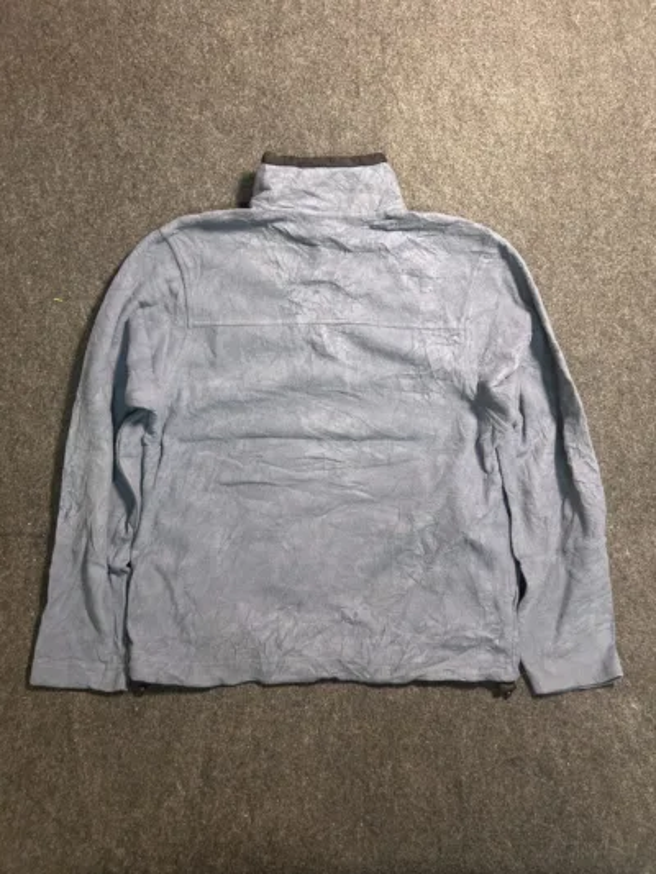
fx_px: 657
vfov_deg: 67.3
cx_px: 328
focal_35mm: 26
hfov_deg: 53.1
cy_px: 437
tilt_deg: -65.0
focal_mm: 5.7
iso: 250
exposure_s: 1/50
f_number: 1.5
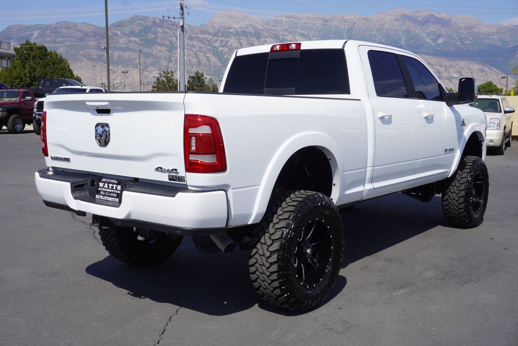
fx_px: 540
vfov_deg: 35.5
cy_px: 173
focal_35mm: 38
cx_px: 259
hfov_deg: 51.3
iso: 100
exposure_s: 1/200
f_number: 11
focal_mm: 25
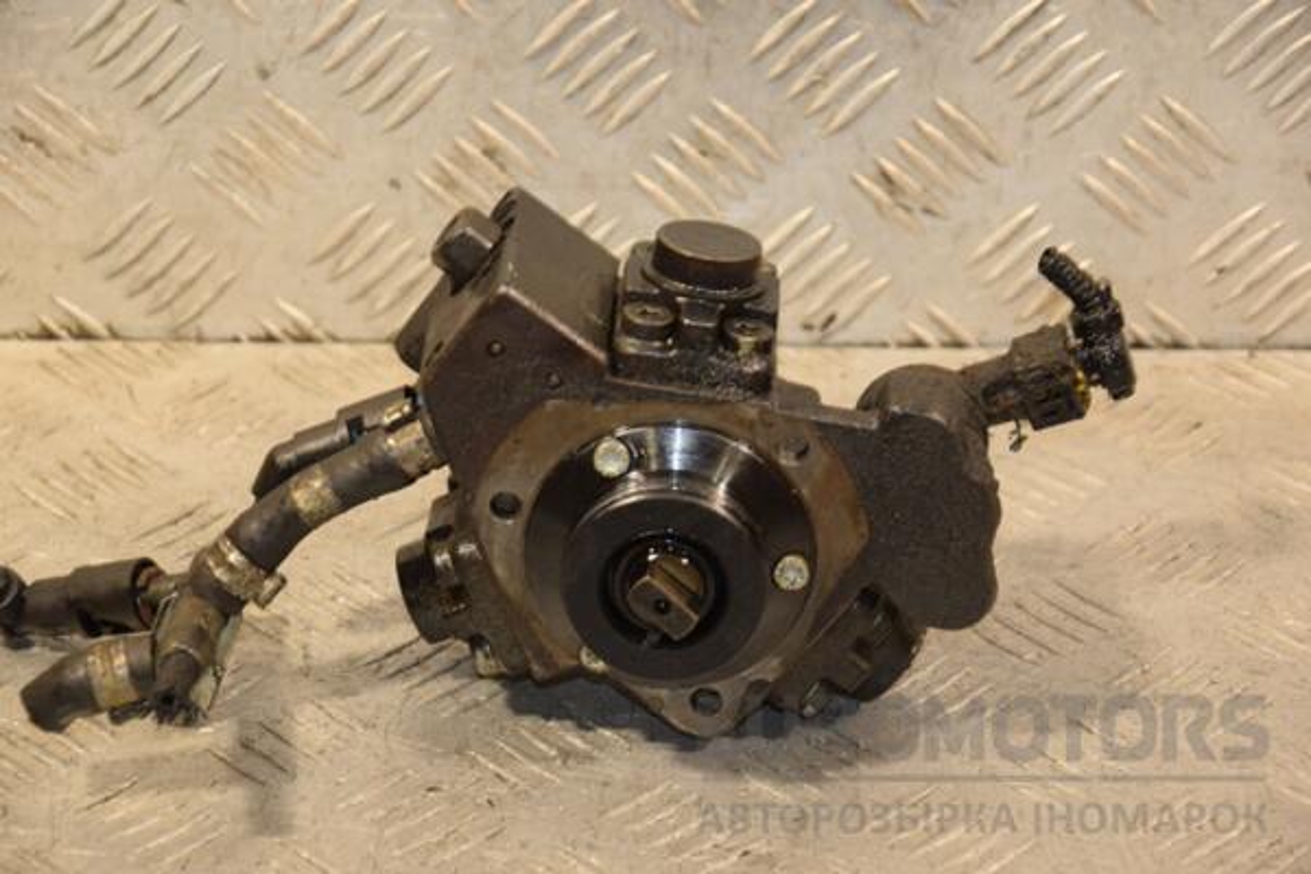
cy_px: 437
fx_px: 4643
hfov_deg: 16.1
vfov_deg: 10.8
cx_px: 656
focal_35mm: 128
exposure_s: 1/100
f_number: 5.6
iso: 800
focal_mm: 85
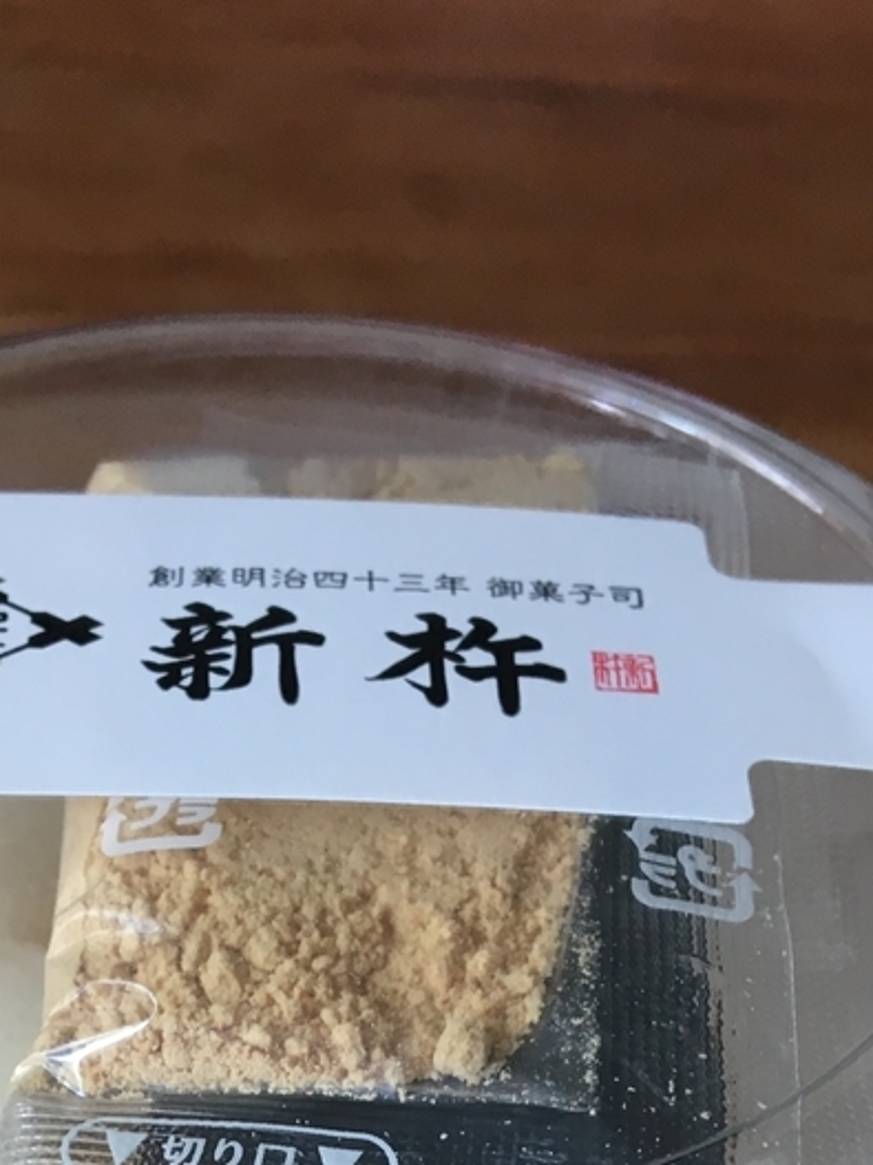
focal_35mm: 66
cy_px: 1278
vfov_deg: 27.0
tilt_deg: -51.4
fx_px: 2220
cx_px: 259
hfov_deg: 22.1
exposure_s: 1/30
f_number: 2.2
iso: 64
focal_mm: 4.15
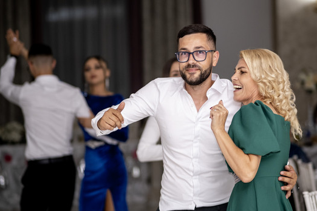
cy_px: 86
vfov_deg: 8.7
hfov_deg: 13.1
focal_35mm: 157
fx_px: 1382
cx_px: 179
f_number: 1.8
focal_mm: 85
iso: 1000
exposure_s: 1/200
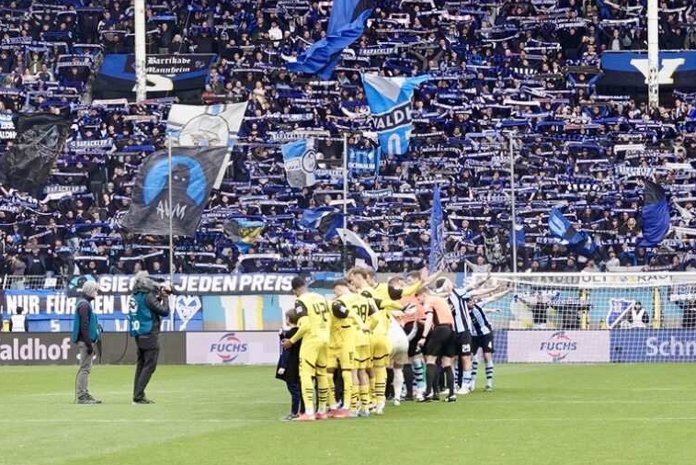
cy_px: 175
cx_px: 650
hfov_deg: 10.0
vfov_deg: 6.7
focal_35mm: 205
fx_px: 3966
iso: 100
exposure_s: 1/160
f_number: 3.5
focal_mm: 35.68
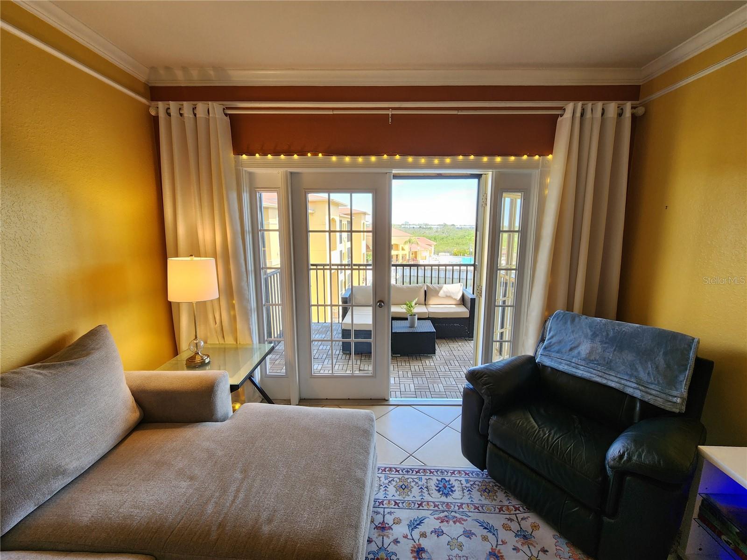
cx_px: 374
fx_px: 281
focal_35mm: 13
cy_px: 280
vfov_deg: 89.9
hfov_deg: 106.2
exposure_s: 1/60
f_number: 2.2
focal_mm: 2.2
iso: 80
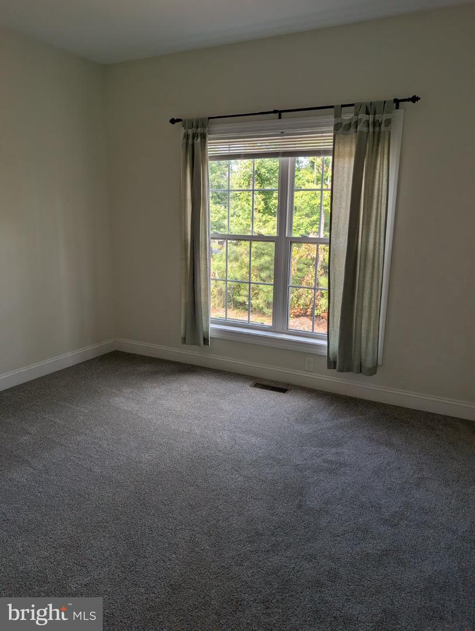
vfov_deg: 71.5
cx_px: 238
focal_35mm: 24
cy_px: 316
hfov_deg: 56.9
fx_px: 438
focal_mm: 6.9
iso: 93
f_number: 1.68
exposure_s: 1/209
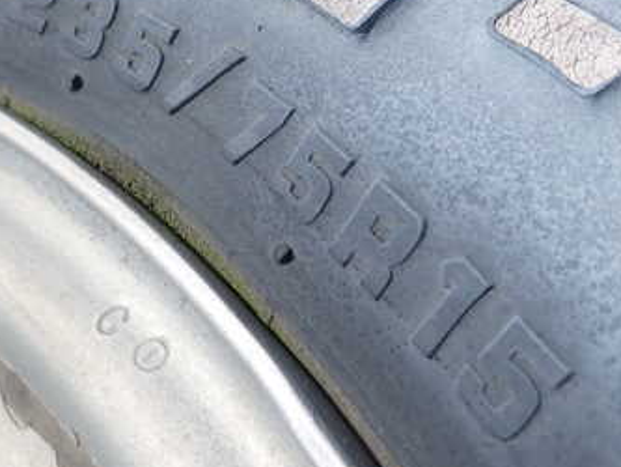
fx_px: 969
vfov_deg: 27.0
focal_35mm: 54
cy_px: 183
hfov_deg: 35.5
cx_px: 276
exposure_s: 1/250
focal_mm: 5.4
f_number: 9
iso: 100
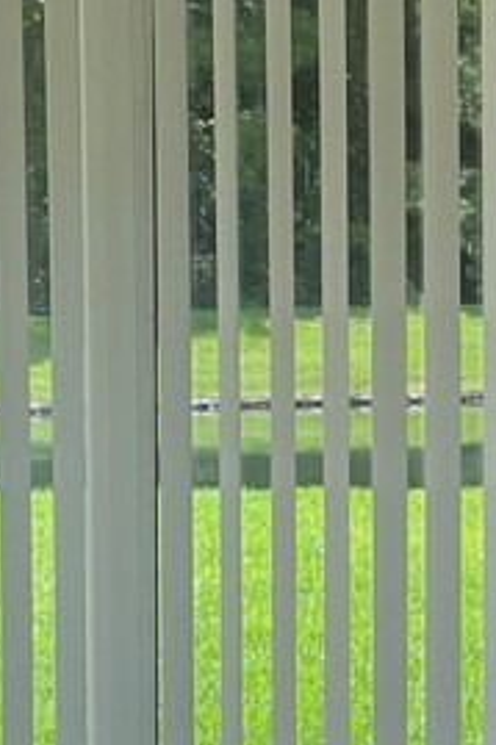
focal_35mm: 161
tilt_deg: -9.6
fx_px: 3331
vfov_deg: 12.8
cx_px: 510
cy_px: 460
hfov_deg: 8.5
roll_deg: -0.5
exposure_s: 1/662
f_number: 1.6
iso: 32
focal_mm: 4.2
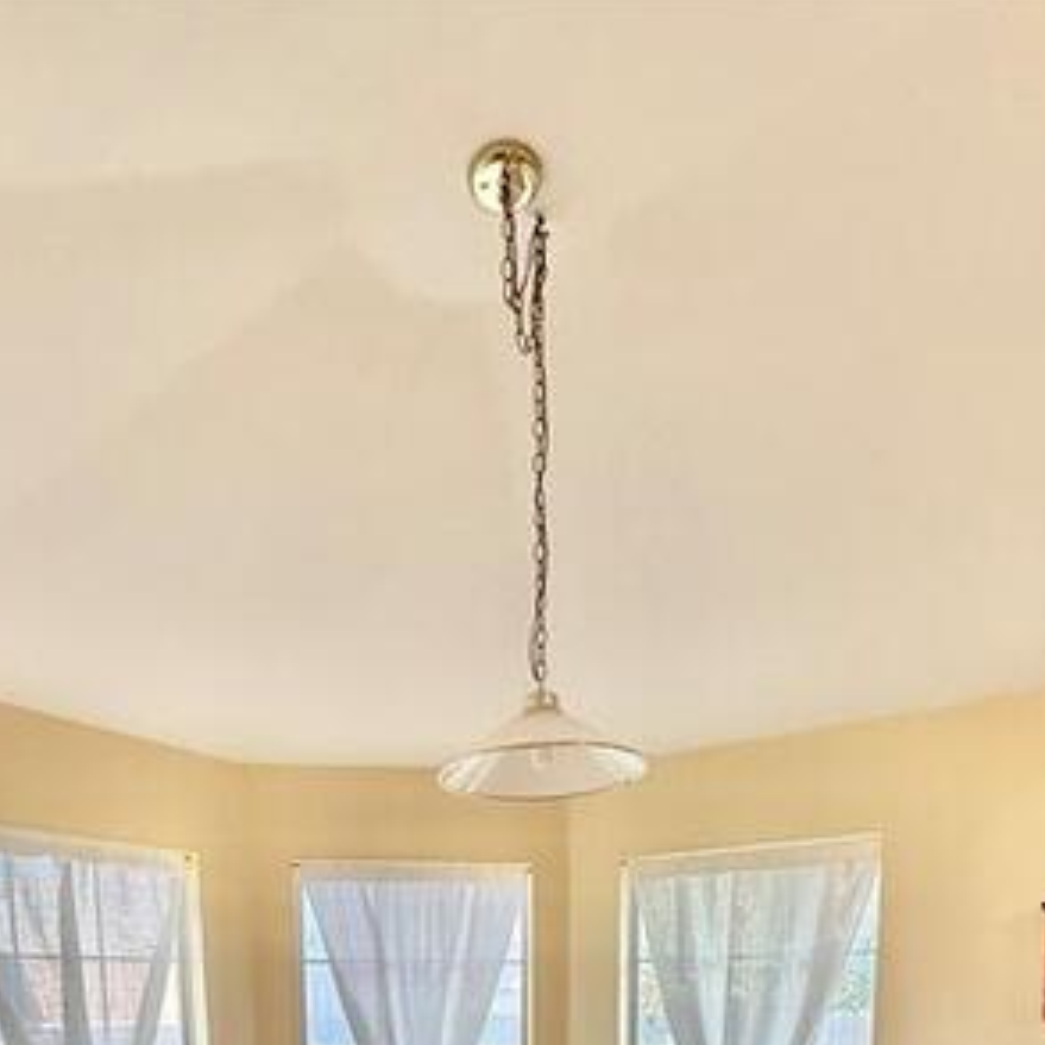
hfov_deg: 59.0
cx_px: 471
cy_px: 1134
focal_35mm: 27
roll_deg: +1.3
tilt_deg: -8.9
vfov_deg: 45.4
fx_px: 922
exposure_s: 1/120
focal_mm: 2.22
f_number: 2.2
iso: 250
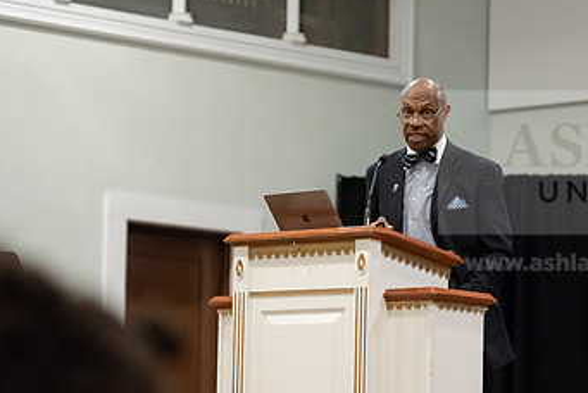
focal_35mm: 187
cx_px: 386
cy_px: 299
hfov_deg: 11.0
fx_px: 3057
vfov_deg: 7.4
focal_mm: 110
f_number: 2.8
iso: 10000
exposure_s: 1/200
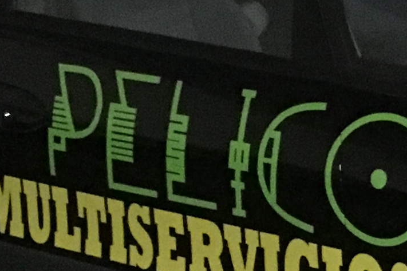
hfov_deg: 11.9
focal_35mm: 171
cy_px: 182
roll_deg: +2.1
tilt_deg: -13.7
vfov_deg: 8.0
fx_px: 1933
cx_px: 361
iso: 800
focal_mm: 4.15
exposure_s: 1/17
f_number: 2.2
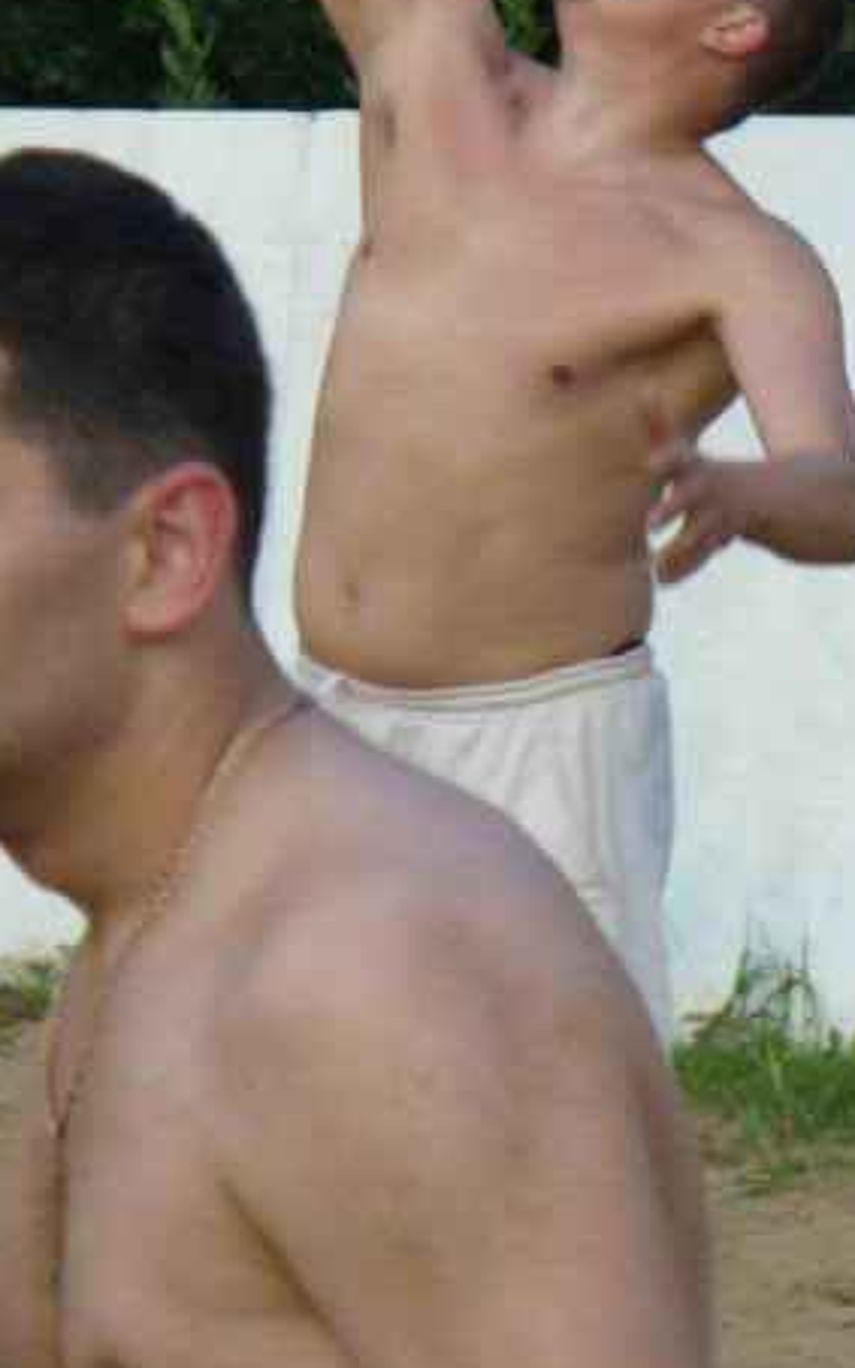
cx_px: 456
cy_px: 438
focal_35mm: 376
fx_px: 14023
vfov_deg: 5.6
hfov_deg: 3.5
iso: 80
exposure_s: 1/160
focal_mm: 25.9
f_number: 4
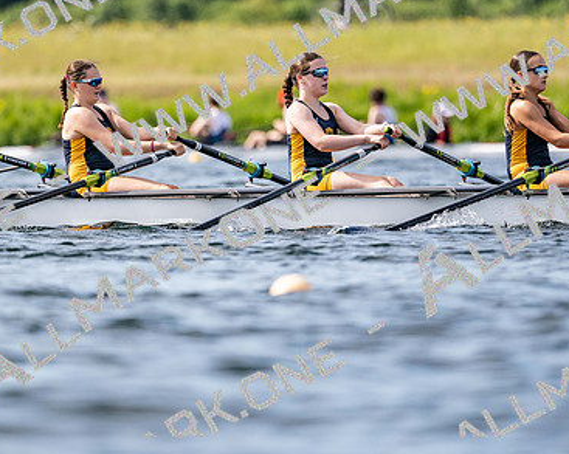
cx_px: 285
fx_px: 9995
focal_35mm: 594
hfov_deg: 3.3
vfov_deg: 2.6
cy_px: 171
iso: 280
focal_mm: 400
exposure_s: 1/2500
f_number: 4.5
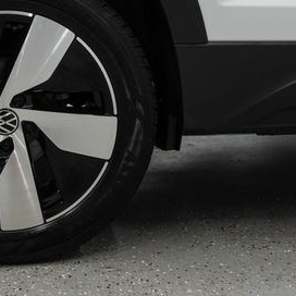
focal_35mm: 84
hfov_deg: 19.8
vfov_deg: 20.5
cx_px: -23
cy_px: 84
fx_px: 813
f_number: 3.2
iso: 200
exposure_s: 1/50
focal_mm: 28
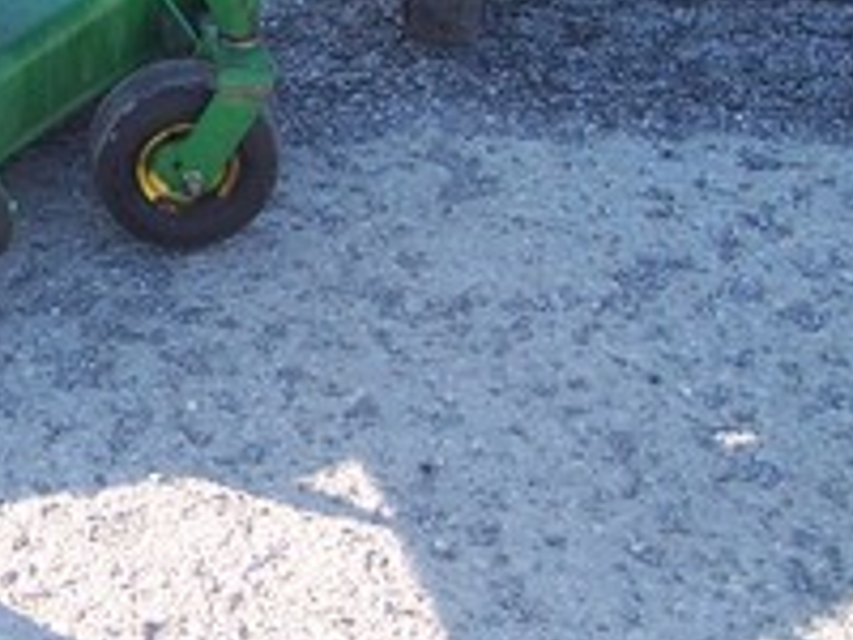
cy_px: -128
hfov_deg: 17.3
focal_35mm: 106
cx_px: -299
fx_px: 2612
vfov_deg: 13.6
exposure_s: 1/180
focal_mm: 8
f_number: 3.4
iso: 100
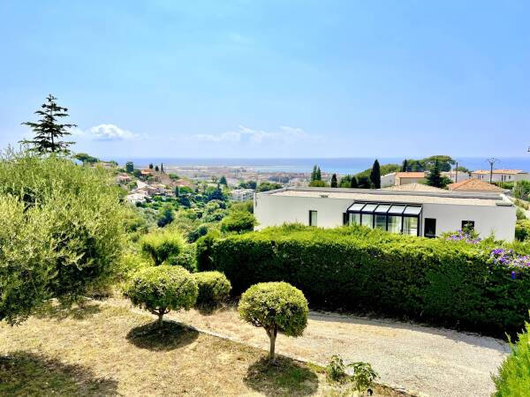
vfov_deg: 53.1
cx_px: 265
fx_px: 398
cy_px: 198
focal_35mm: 26
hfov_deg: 67.3
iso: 50
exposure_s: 1/8000
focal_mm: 5.7
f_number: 1.5
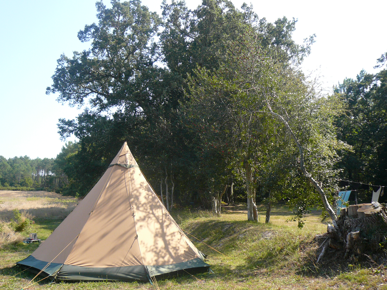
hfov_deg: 52.6
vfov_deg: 40.7
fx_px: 391
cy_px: 145
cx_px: 194
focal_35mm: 35
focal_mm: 4.7
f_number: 2.8
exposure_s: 1/500
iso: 100
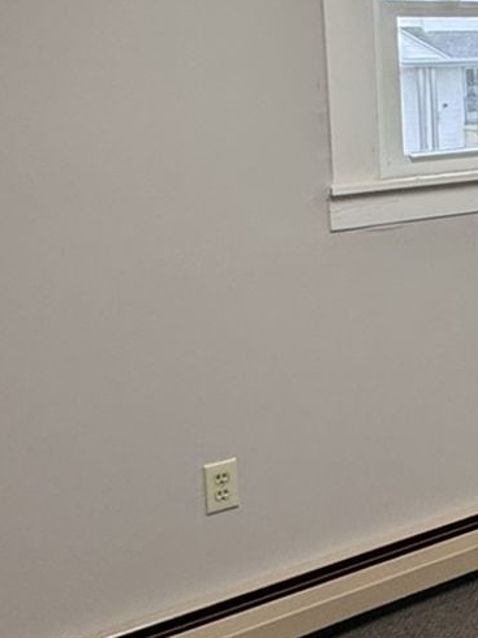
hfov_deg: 20.1
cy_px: 176
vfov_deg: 31.3
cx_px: 748
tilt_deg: -7.8
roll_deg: +1.7
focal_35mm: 61
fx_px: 1124
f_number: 2.2
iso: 200
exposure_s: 1/106
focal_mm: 2.22
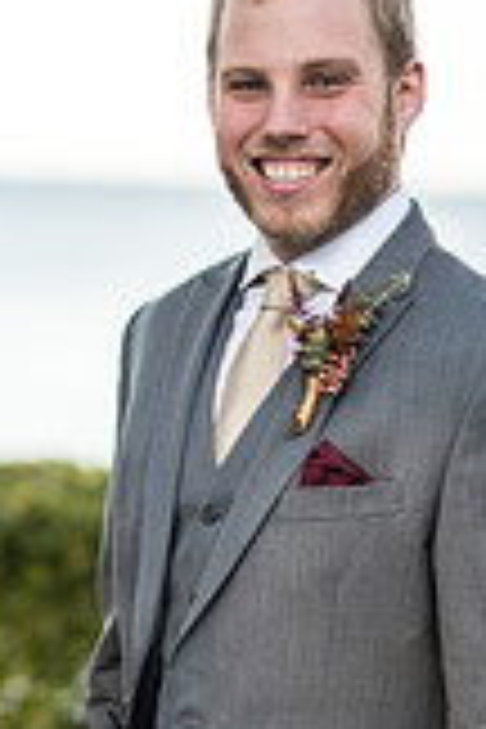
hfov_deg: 8.5
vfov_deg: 12.8
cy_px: 356
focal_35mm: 161
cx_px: -14
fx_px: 3260
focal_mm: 58
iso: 100
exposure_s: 1/4000
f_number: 1.4
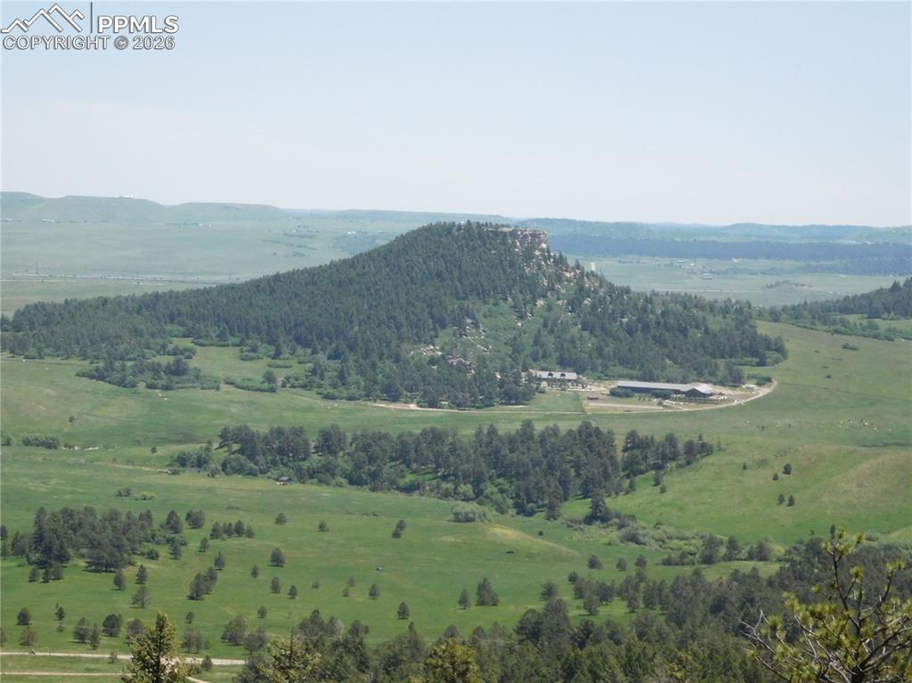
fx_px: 3028
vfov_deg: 12.9
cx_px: 456
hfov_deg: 17.1
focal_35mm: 115
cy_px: 342
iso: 800
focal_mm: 20.3
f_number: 9.6
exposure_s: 1/800
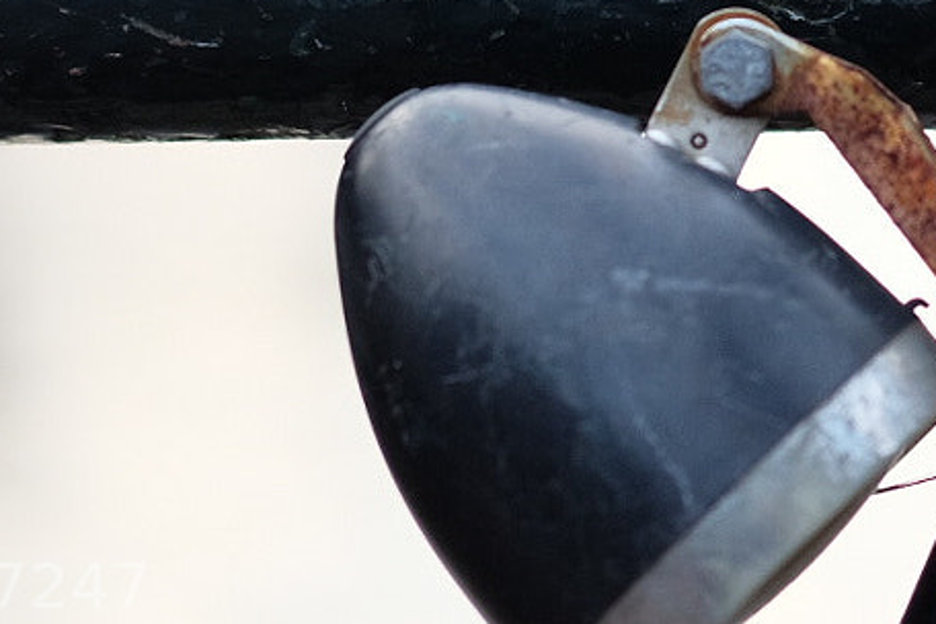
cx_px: 716
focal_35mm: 186
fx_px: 4836
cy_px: -348
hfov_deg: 11.0
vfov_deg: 7.2
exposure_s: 1/1800
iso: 800
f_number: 2
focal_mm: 35
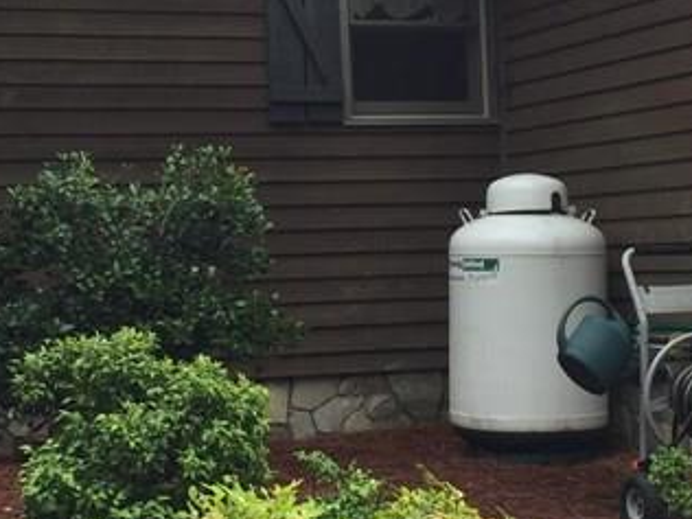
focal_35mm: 94
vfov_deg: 15.7
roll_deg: +0.8
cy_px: 166
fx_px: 1879
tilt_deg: +2.5
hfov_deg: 20.8
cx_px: 410
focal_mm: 4.15
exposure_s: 1/380
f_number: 2.2
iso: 32
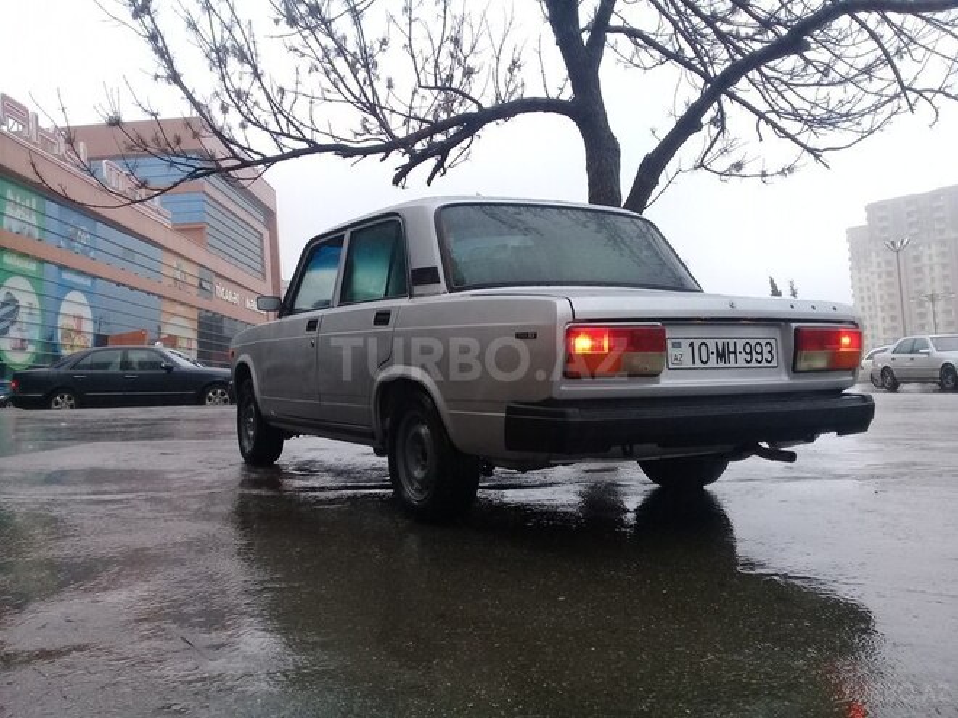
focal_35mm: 31
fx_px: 858
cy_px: 359
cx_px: 479
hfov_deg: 58.4
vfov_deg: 45.4
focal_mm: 3.3
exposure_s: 1/100
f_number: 2.2
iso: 50
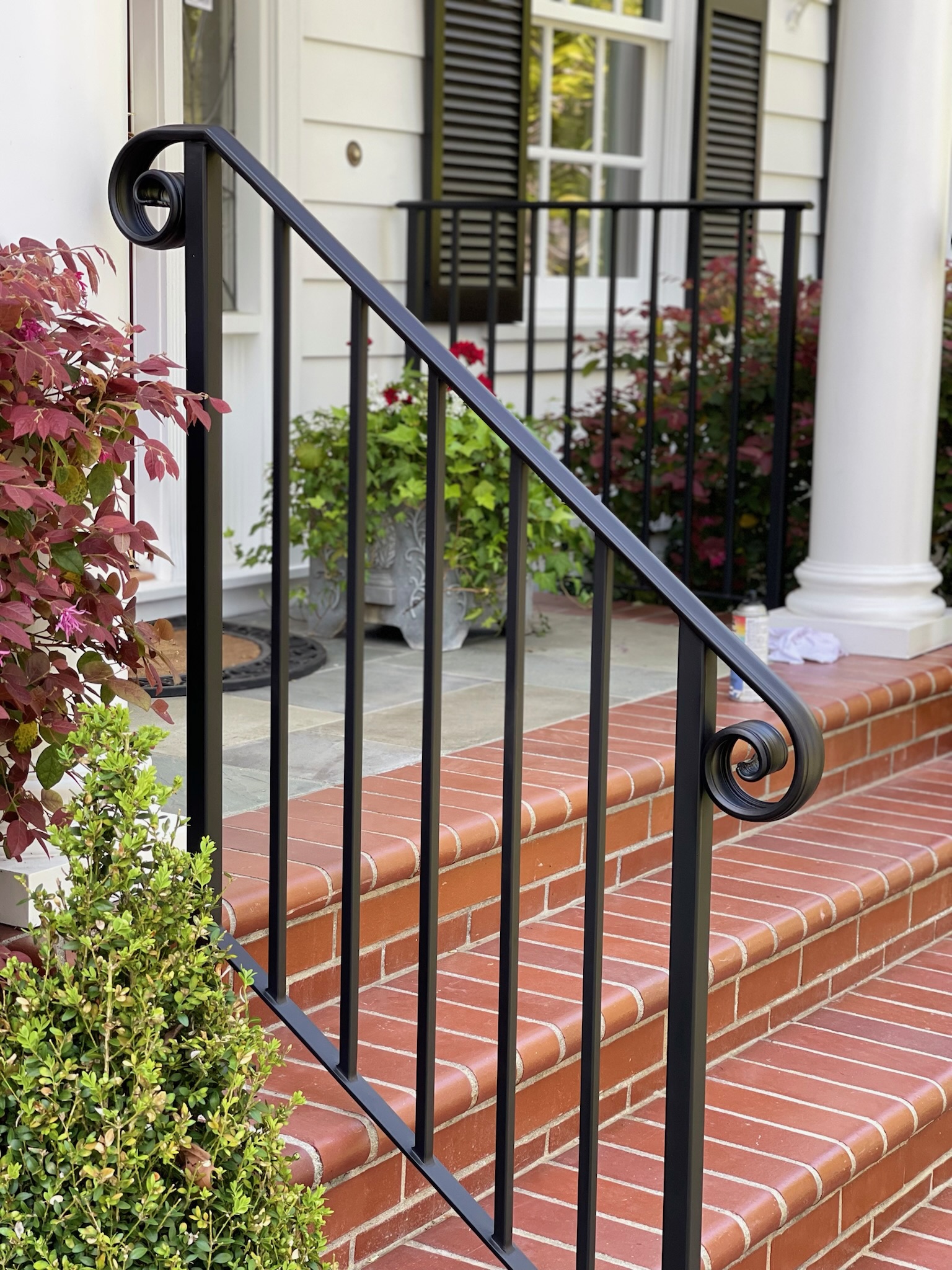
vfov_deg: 30.3
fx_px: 2347
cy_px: 635
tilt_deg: -8.6
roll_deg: -1.1
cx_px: 476
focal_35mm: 64
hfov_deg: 22.9
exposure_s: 1/121
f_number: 2.2
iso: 50
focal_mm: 7.5
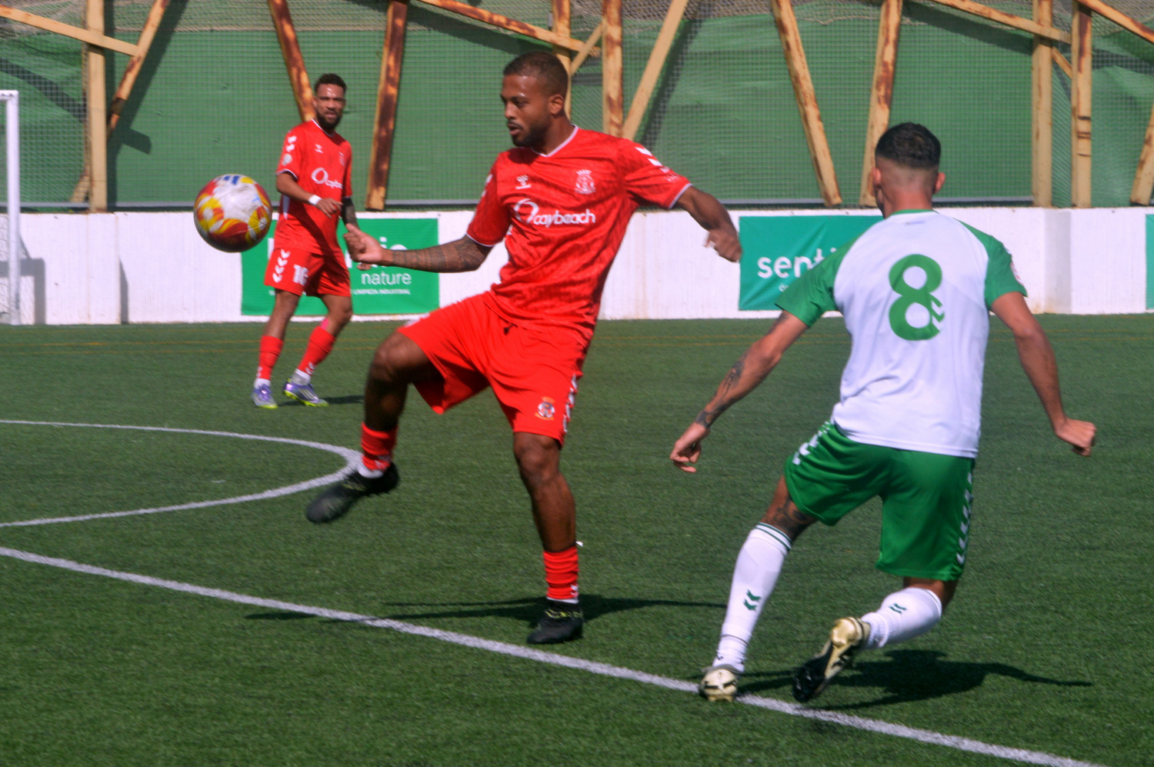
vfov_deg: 7.9
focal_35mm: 174
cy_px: 384
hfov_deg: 11.8
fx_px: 5572
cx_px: 577
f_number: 18
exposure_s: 1/500
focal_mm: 116
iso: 400
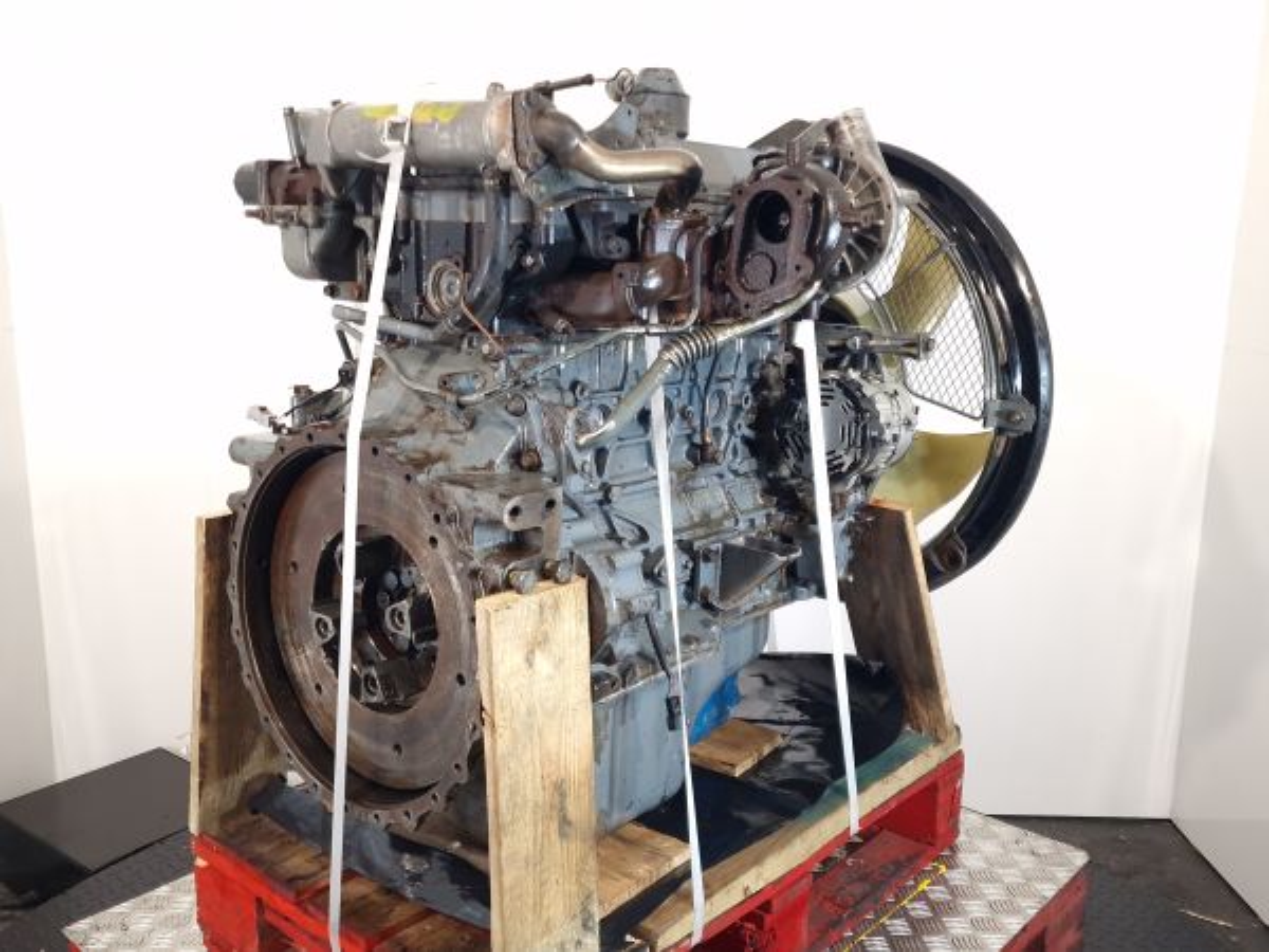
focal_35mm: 23
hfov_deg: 73.9
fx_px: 843
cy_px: 476
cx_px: 634
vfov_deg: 58.9
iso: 125
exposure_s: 1/50
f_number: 1.8
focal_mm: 6.4
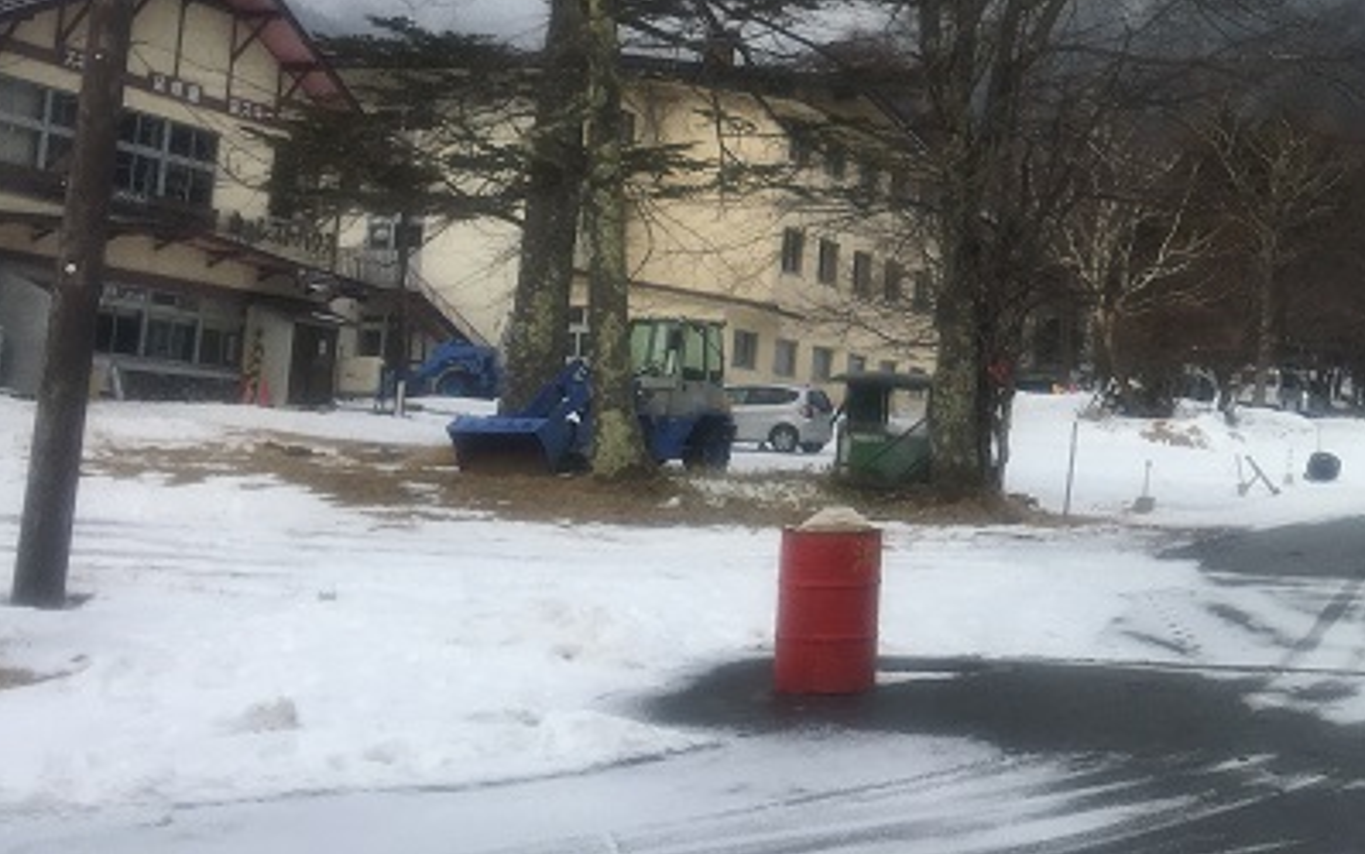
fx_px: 2344
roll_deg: -1.6
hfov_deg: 30.1
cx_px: 1377
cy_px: 94
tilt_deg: +9.6
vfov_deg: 20.3
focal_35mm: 63
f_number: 2.2
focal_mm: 4.15
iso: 25
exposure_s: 1/761
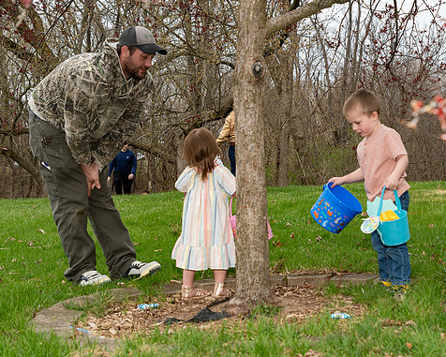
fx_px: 845
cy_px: 174
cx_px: 300
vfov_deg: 23.9
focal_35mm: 64
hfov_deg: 29.3
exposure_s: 1/200
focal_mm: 31
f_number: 4
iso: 125
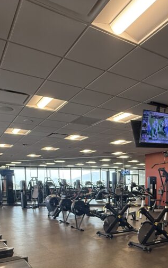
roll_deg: +1.2
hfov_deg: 41.7
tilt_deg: -2.9
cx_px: 99
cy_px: 197
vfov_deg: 59.9
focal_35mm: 30
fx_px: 220
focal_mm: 2.22
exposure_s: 1/99
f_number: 2.2
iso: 320
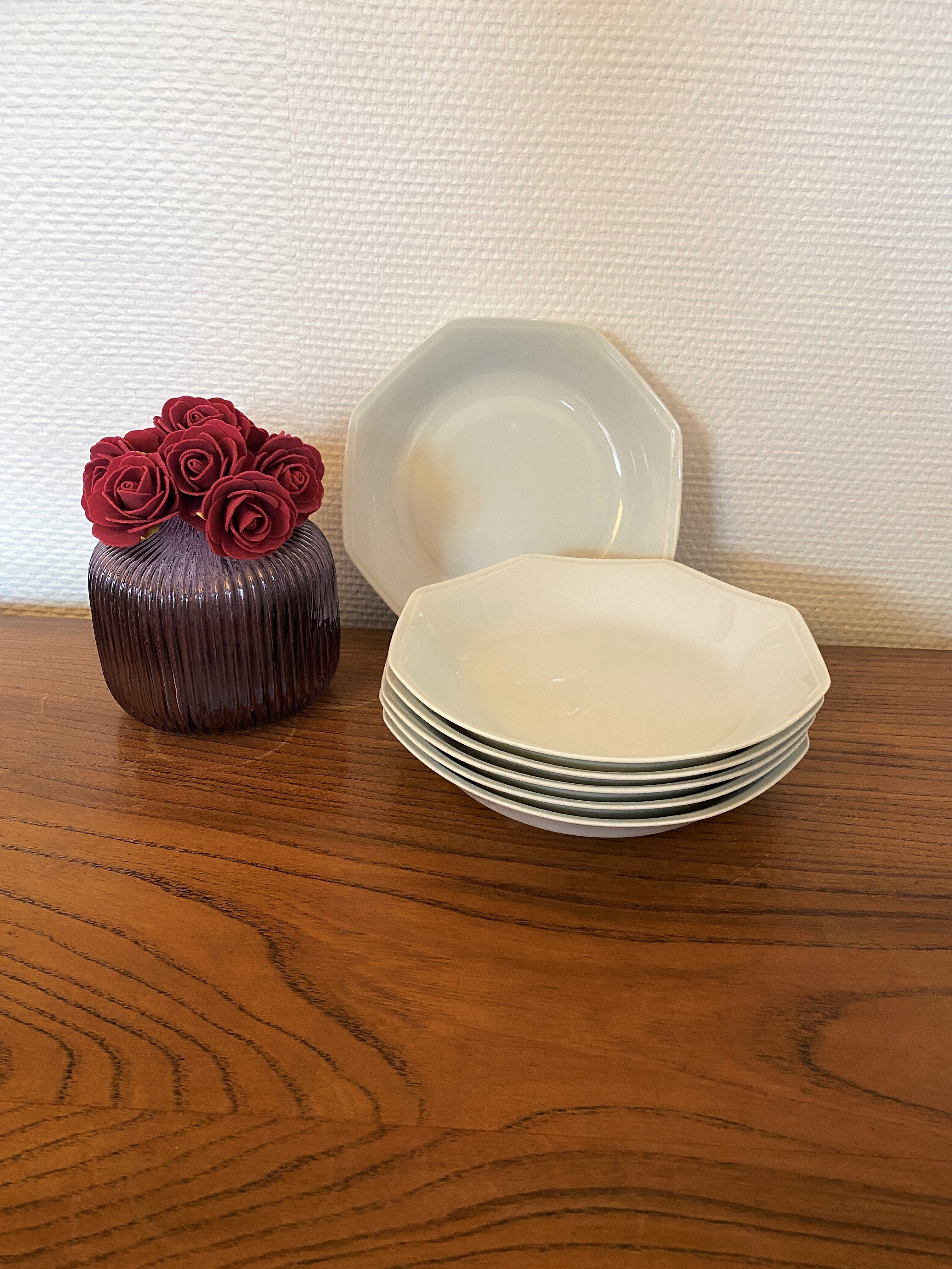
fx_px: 953
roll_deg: -1.5
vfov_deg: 67.3
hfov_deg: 53.1
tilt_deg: -24.7
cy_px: 634
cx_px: 476
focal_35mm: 26
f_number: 1.8
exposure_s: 1/50
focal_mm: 4.25
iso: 250
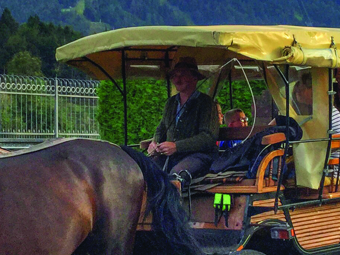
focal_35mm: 110
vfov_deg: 13.5
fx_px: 1080
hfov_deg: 17.9
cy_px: 133
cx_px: 179
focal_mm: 3.3
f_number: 2.4
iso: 25
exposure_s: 1/330
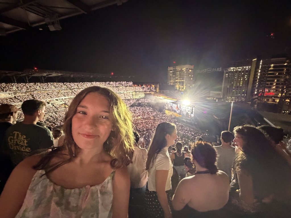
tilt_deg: -13.2
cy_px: 109
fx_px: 118
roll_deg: +0.8
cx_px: 146
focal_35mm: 14
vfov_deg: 85.7
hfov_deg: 102.1
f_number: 2.2
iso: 1600
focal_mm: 2.22
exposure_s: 1/30
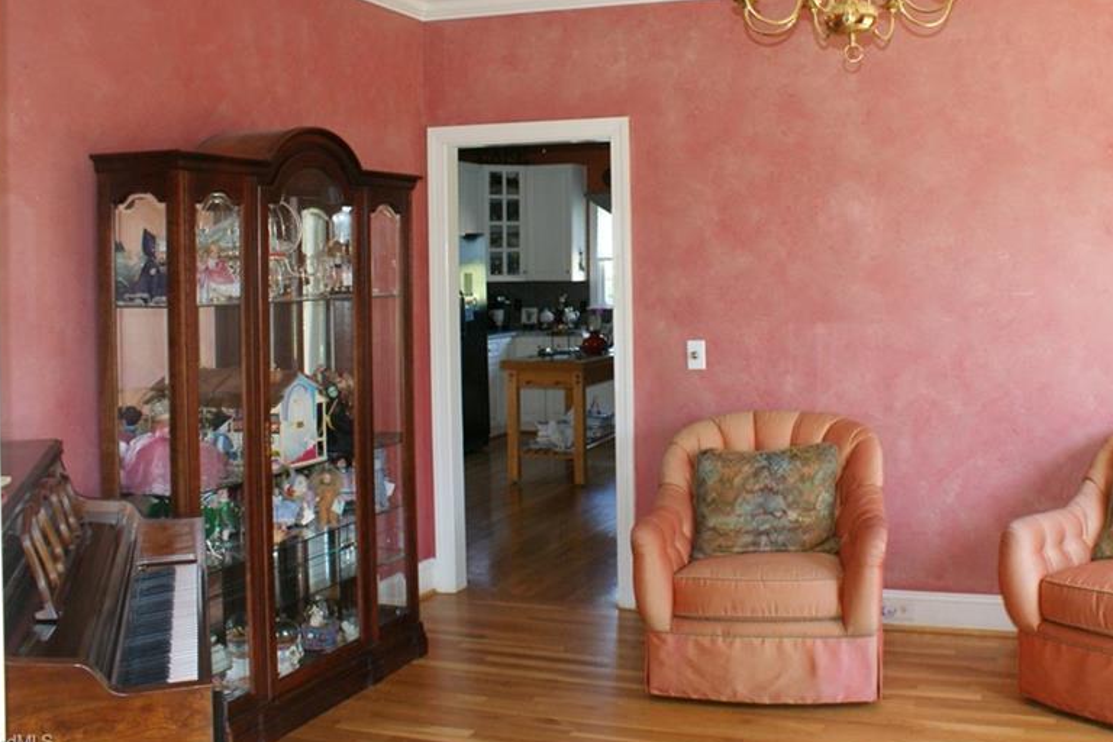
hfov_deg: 52.6
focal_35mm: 36
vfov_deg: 36.6
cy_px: 260
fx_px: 1113
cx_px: 697
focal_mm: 18
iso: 800
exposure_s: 1/60
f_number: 5.6
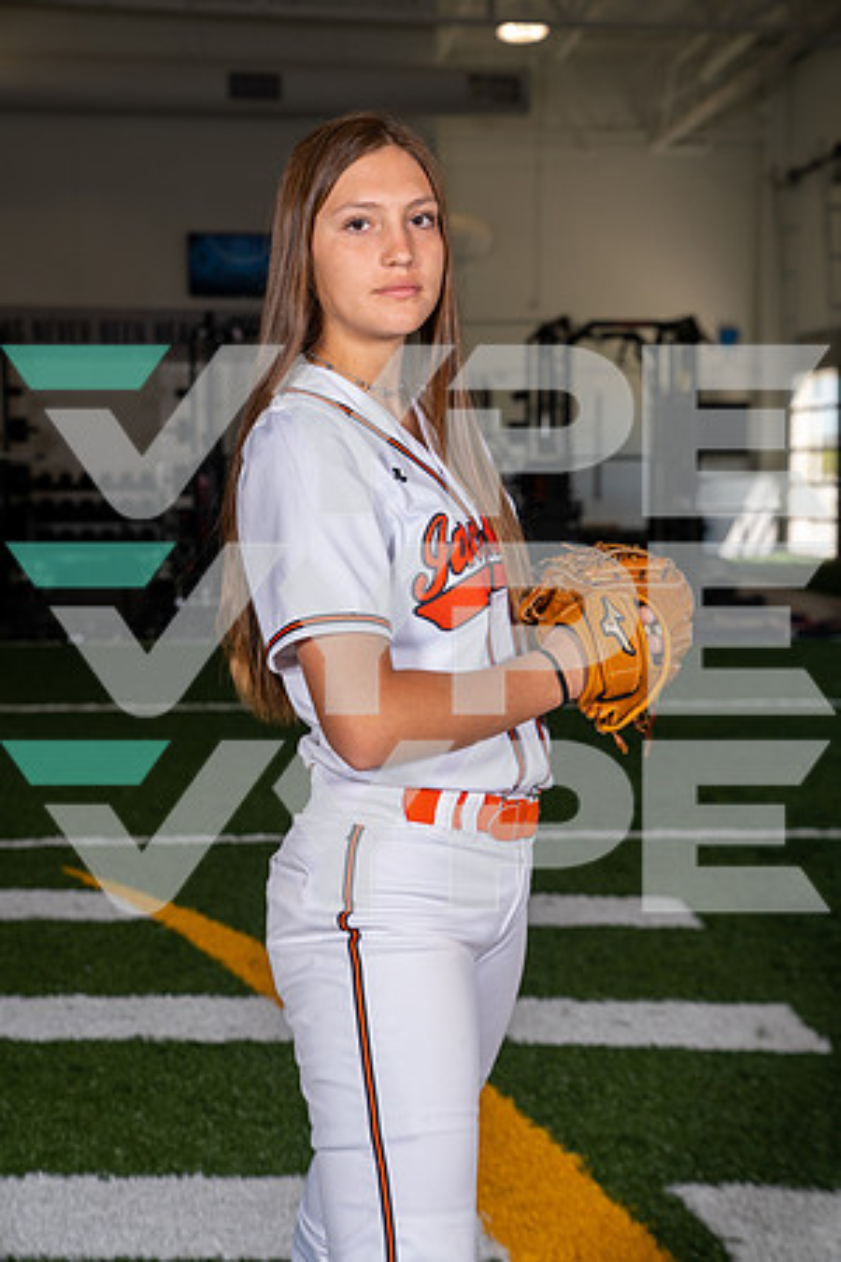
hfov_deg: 19.7
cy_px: 631
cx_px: 420
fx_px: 2418
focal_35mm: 69
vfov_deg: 29.2
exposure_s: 1/200
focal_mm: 69
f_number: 5.6
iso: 200
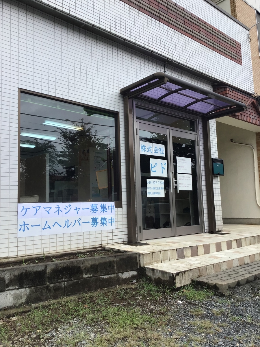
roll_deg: +1.8
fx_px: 310
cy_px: 174
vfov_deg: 58.4
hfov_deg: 45.4
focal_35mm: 31
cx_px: 130
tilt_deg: +7.1
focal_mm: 3.3
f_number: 2.4
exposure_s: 1/734
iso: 25
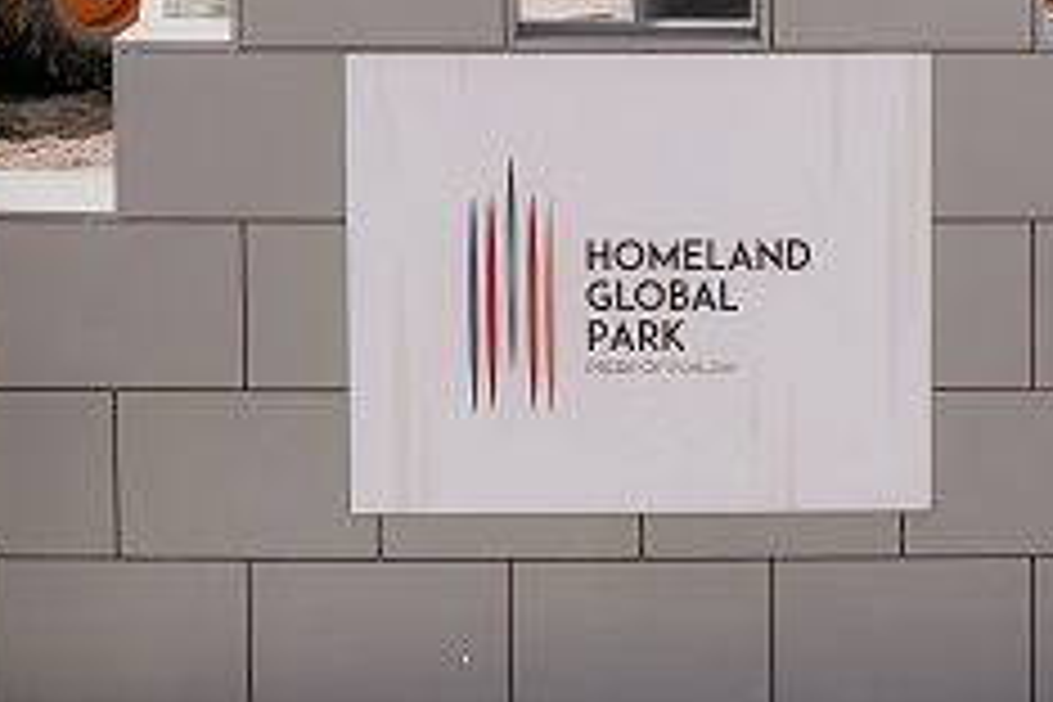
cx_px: 639
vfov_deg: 17.2
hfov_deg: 26.3
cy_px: -50
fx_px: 2252
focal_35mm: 77
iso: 100
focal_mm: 20
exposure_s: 1/250
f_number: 9
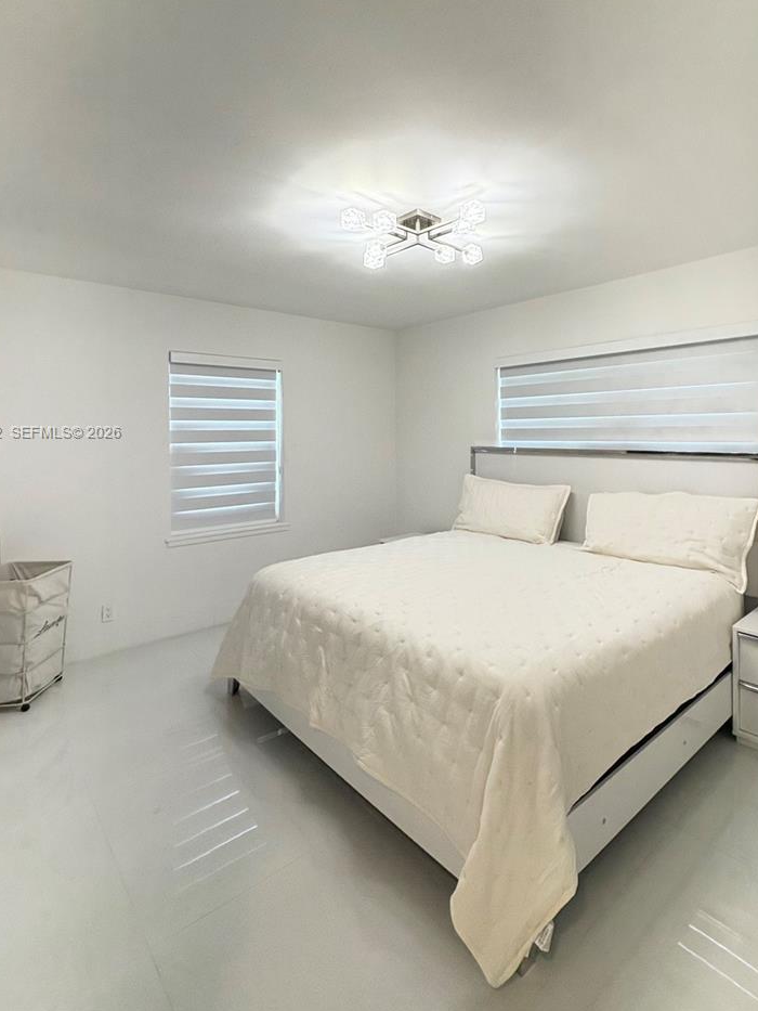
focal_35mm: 18
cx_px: 407
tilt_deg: +0.8
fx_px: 525
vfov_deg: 87.2
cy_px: 433
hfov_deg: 71.5
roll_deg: +0.4
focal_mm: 2.22
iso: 320
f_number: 2.2
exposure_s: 1/120
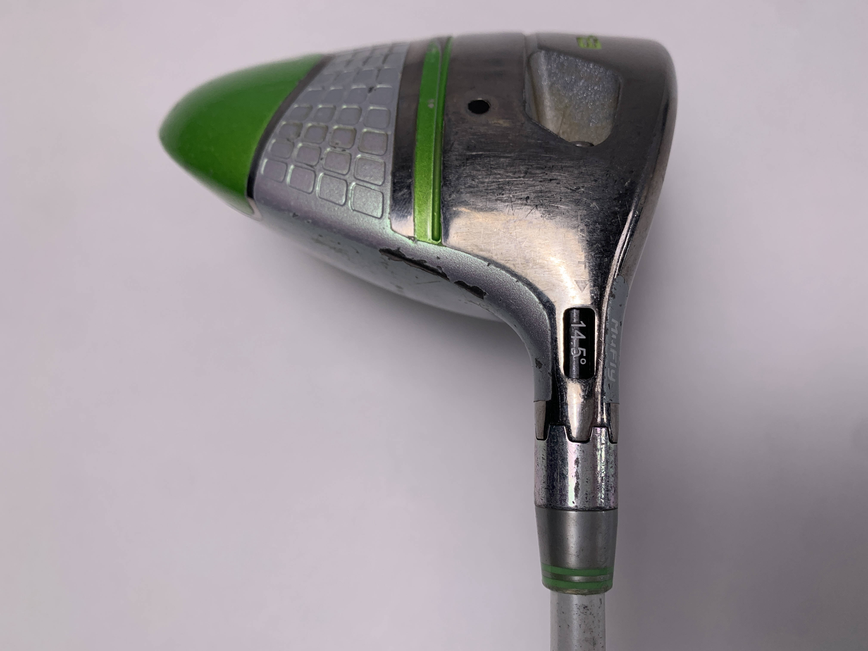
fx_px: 652
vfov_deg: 53.1
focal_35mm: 26
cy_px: 326
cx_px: 434
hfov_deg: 67.3
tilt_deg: -74.4
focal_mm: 4.25
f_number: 1.8
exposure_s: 1/561
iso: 25
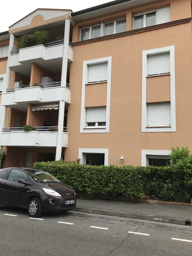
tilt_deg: +8.4
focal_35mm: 28
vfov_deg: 63.4
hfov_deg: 49.7
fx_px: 207
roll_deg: -3.4
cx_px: 96
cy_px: 128
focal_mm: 3.99
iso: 20
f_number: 1.8
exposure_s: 1/948
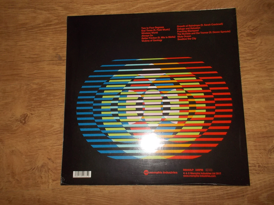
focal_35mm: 29
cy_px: 102
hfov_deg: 61.7
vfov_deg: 48.2
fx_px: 230
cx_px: 137
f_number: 3.3
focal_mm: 4.1
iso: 200
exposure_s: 1/30
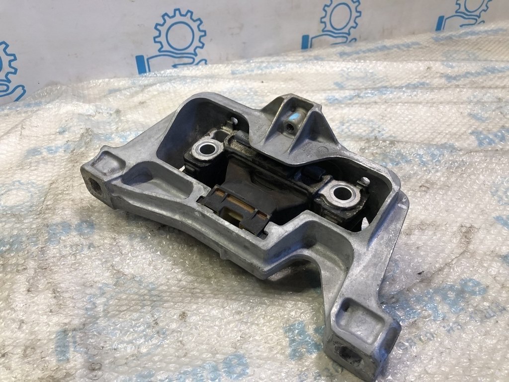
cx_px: 254
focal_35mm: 28
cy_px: 191
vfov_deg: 49.7
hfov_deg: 63.4
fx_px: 412
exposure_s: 1/33
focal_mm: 4
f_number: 1.8
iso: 32
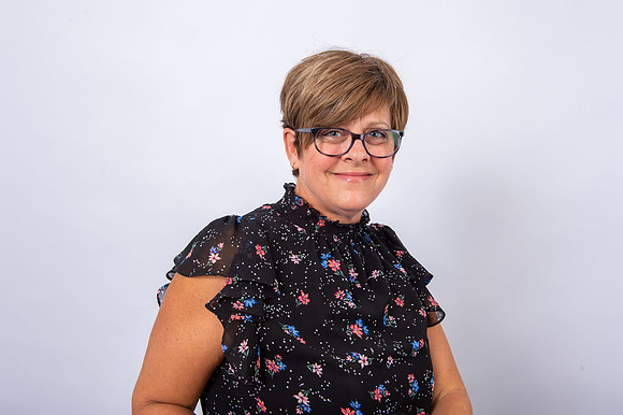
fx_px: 657
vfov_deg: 35.0
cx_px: 312
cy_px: 208
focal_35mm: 38
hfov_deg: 50.7
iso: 160
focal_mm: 38
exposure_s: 1/250
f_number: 8
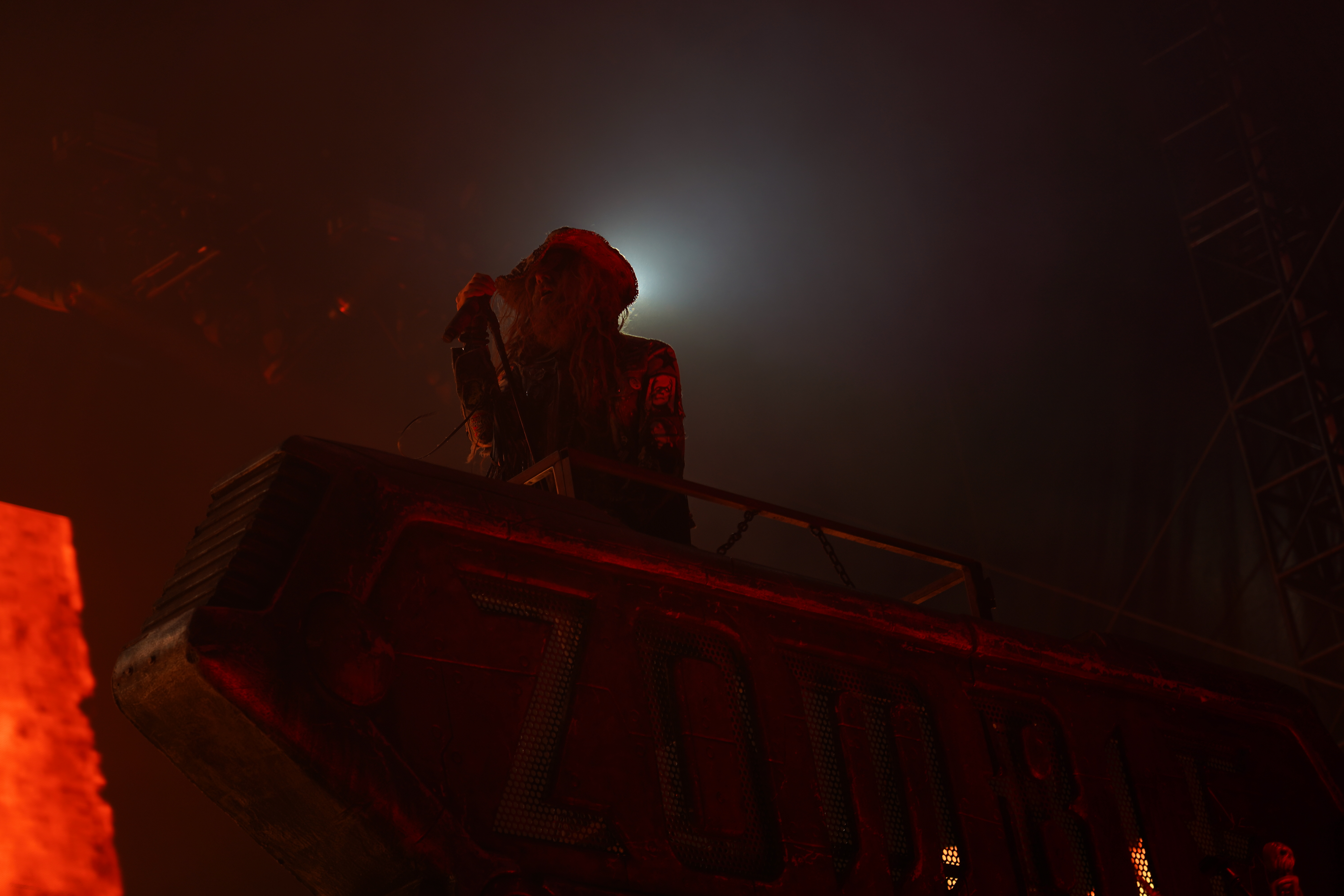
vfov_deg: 13.0
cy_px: 448
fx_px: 3920
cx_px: 672
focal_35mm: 105
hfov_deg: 19.5
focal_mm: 105
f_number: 4
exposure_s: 1/125
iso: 160
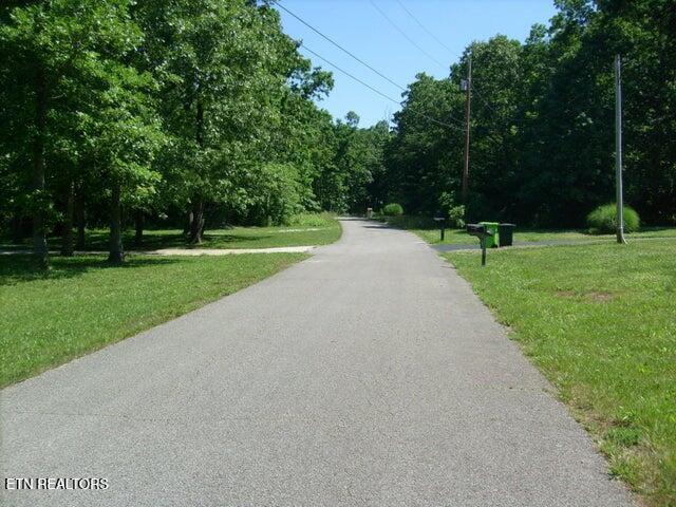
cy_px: 254
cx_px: 338
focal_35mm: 35
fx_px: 683
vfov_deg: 40.7
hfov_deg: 52.6
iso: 80
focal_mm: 5.8
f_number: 7.1
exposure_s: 1/250
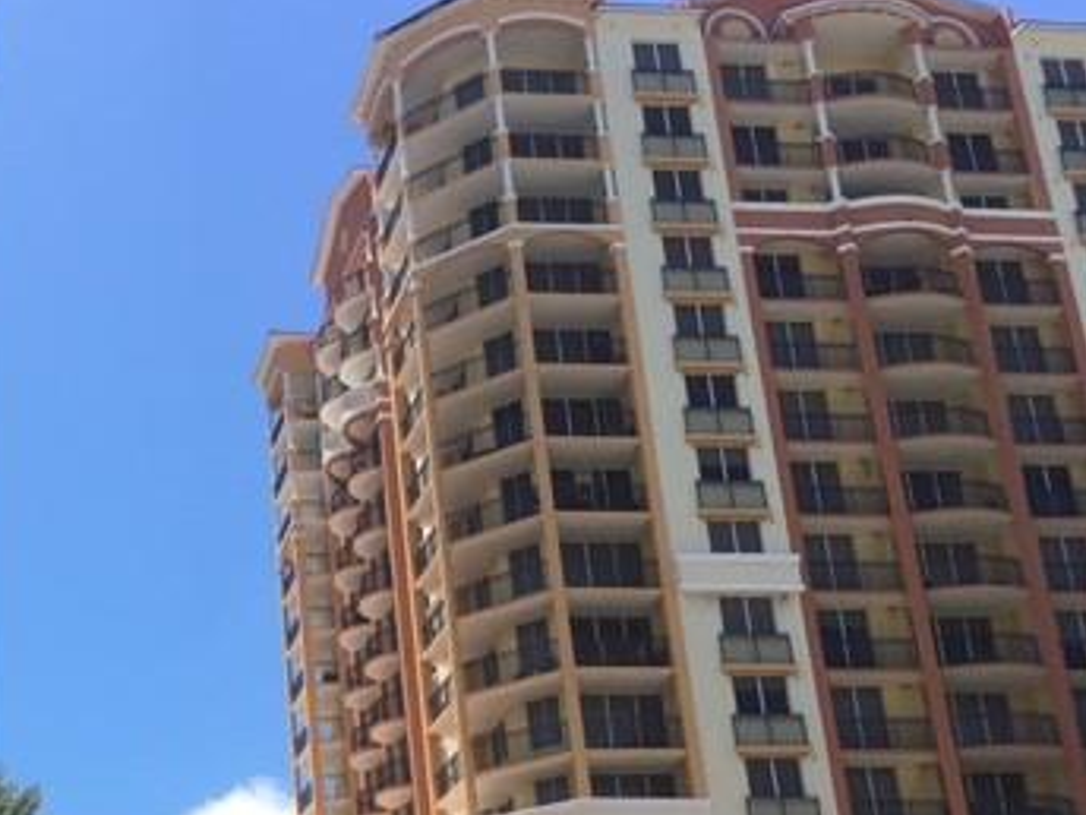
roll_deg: +1.3
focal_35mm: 54
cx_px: 79
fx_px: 1694
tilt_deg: +20.2
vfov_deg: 26.2
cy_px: 727
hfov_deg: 33.4
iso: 25
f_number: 2.2
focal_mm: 4.15
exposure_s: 1/1202
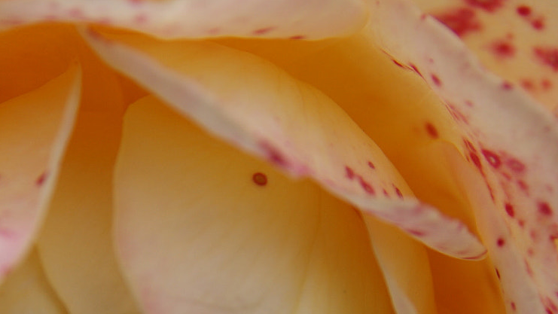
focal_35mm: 95
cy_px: 394
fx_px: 1406
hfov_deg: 22.4
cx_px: 198
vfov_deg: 12.4
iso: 100
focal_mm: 28
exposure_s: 1/320
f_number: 5.6
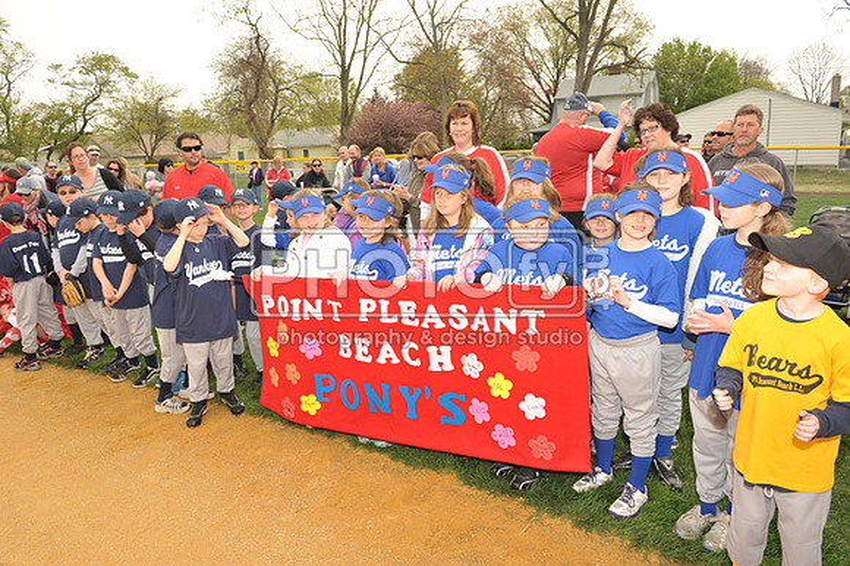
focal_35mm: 24
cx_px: 425
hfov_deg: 73.8
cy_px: 283
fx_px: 566
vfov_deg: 53.1
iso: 400
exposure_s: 1/250
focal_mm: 24
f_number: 8
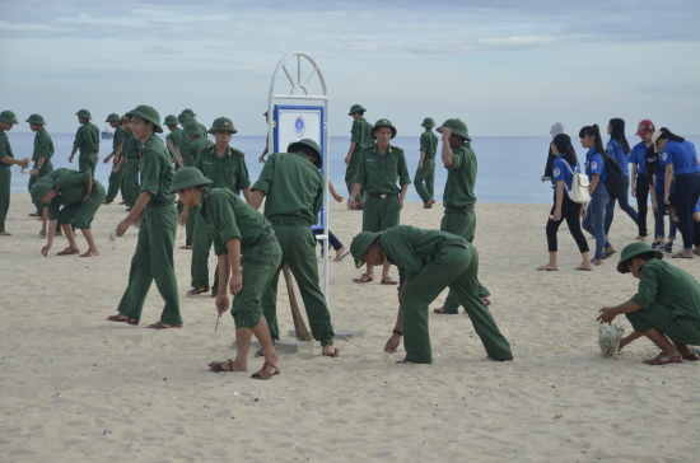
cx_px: 350
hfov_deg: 20.7
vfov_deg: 13.8
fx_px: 1921
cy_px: 232
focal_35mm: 99
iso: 800
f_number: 5.3
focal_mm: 66
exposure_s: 1/2500
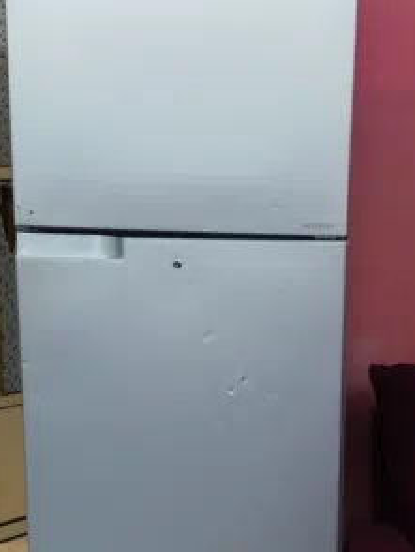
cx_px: 214
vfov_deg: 28.5
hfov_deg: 21.6
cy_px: 330
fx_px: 1085
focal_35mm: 68
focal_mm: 5.31
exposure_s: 1/33
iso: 500
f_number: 1.7
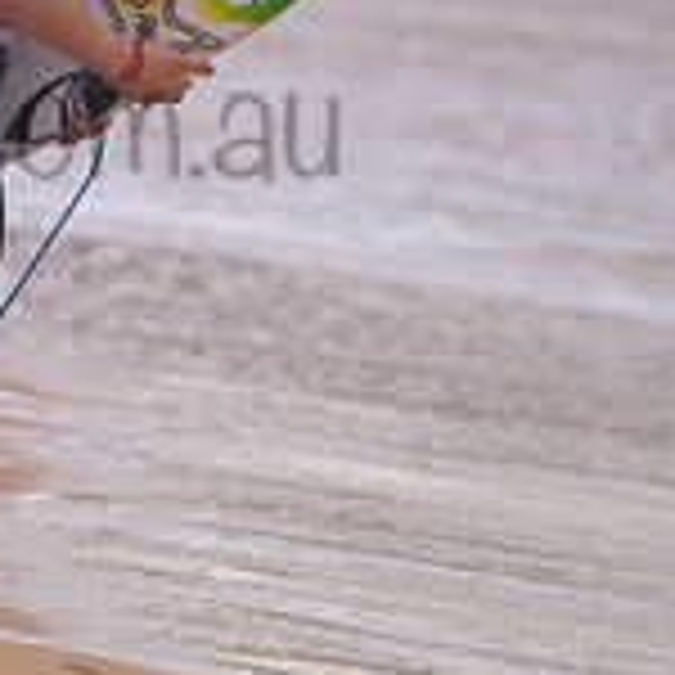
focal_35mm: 1641
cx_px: -135
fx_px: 36203
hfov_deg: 1.1
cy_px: 74
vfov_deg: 1.1
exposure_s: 1/2000
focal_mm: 500
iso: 500
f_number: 5.6
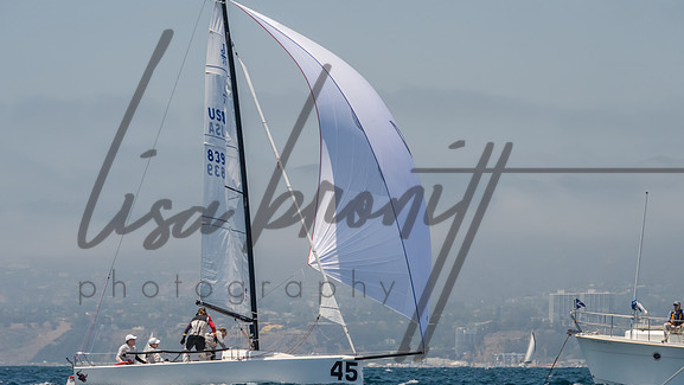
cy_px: 268
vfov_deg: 4.8
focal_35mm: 251
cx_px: 331
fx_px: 4554
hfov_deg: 8.6
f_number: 9
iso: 640
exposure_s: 1/640
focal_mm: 180
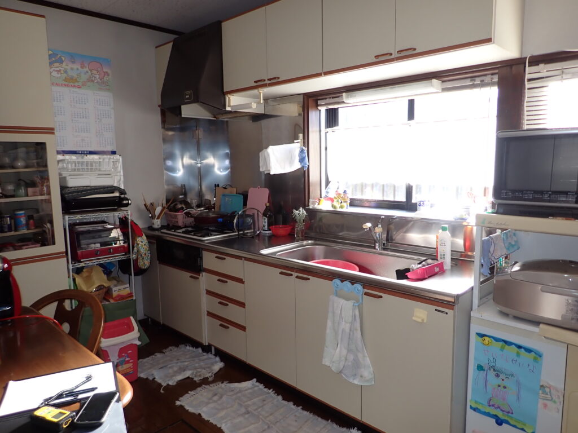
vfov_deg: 54.9
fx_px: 417
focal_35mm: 25
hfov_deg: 69.4
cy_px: 216
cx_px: 289
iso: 100
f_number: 2
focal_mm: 4.5
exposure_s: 1/100
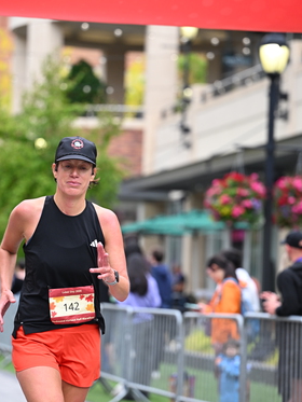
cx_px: 130
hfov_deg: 9.1
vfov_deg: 12.1
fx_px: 1895
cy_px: 227
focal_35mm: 163
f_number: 2.8
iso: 640
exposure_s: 1/1600
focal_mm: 115
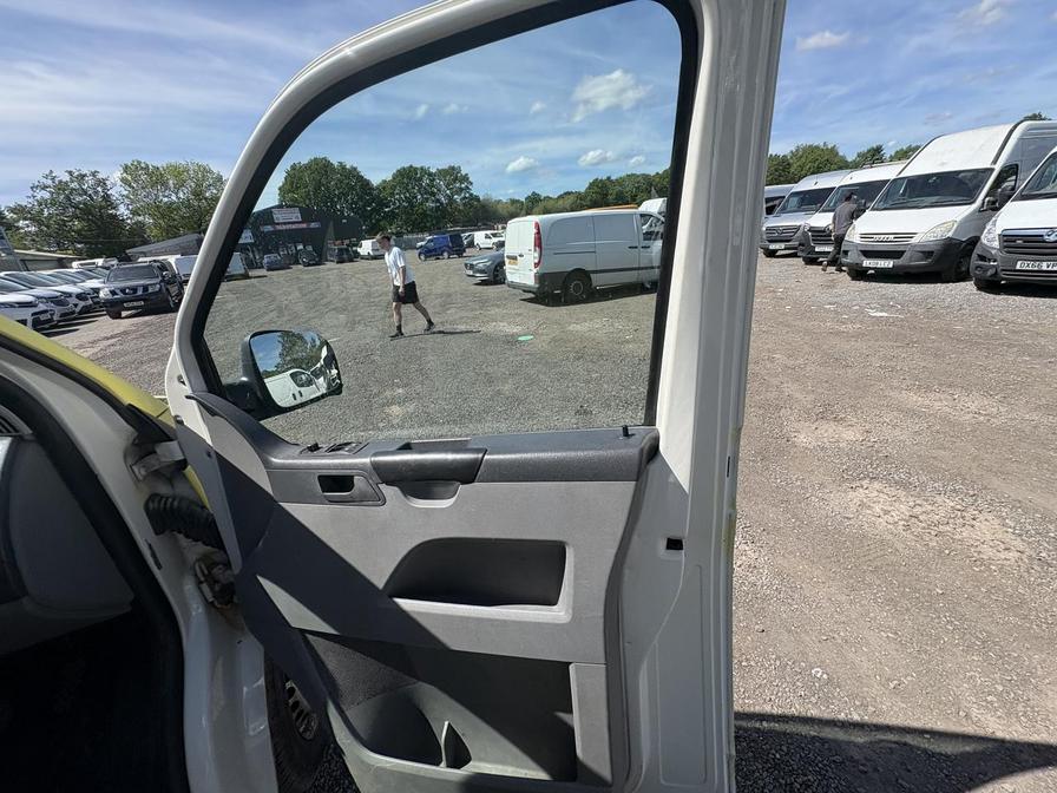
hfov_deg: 102.1
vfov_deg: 85.7
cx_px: 528
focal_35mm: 14
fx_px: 427
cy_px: 396
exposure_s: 1/1477
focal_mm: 2.22
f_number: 2.2
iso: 50
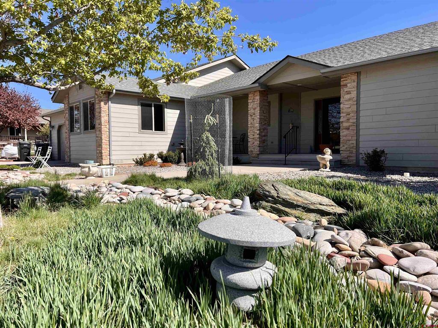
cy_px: 164
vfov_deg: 53.1
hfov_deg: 67.3
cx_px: 219
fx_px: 329
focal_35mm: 26
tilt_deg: -2.7
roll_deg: +0.9
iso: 50
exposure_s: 1/3165
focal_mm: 5.7
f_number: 1.5
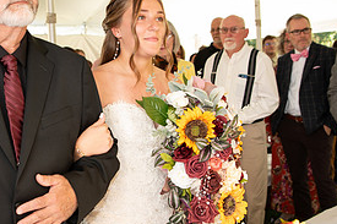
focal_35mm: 54
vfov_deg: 25.0
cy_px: 126
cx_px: 56
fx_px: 505
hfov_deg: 35.4
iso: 320
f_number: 3.2
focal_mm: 24
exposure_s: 1/100
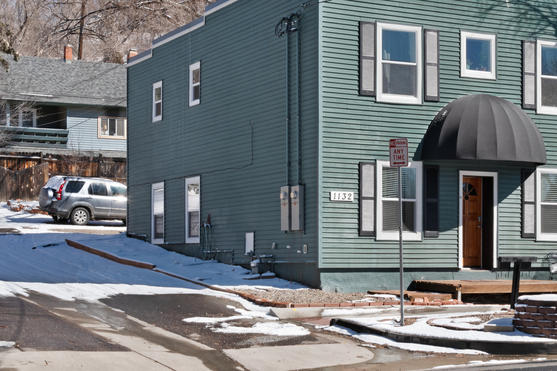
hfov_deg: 27.4
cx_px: 408
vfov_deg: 18.6
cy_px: 105
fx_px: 1129
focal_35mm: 73
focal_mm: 32
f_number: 18
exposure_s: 1/80
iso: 250
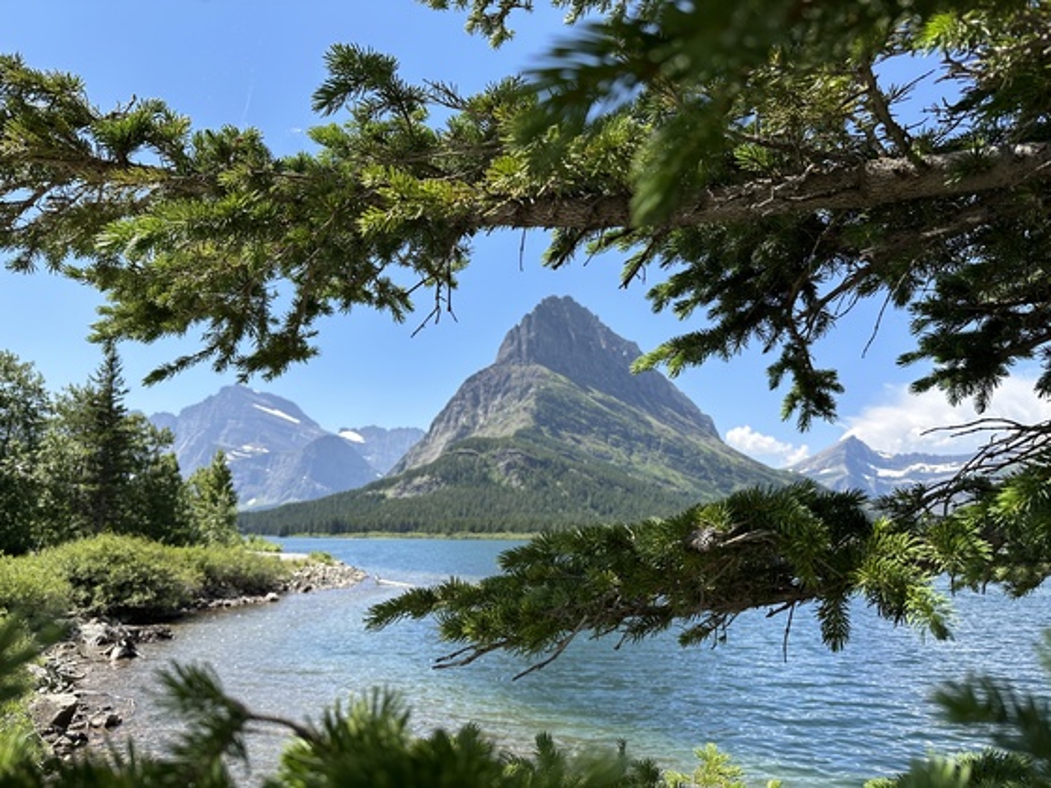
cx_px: 526
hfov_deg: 71.6
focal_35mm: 24
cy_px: 394
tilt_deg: +10.1
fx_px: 729
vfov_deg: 56.8
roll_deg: -0.7
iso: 80
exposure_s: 1/2967
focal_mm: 6.86
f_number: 1.78
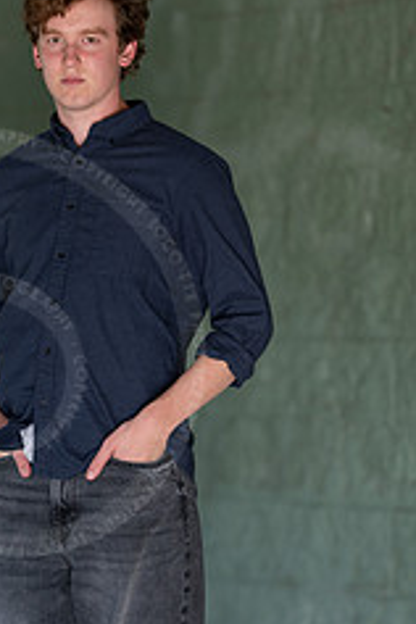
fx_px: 4437
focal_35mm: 256
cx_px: 24
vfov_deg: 8.0
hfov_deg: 5.4
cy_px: 445
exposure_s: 1/320
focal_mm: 135
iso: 125
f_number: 1.8
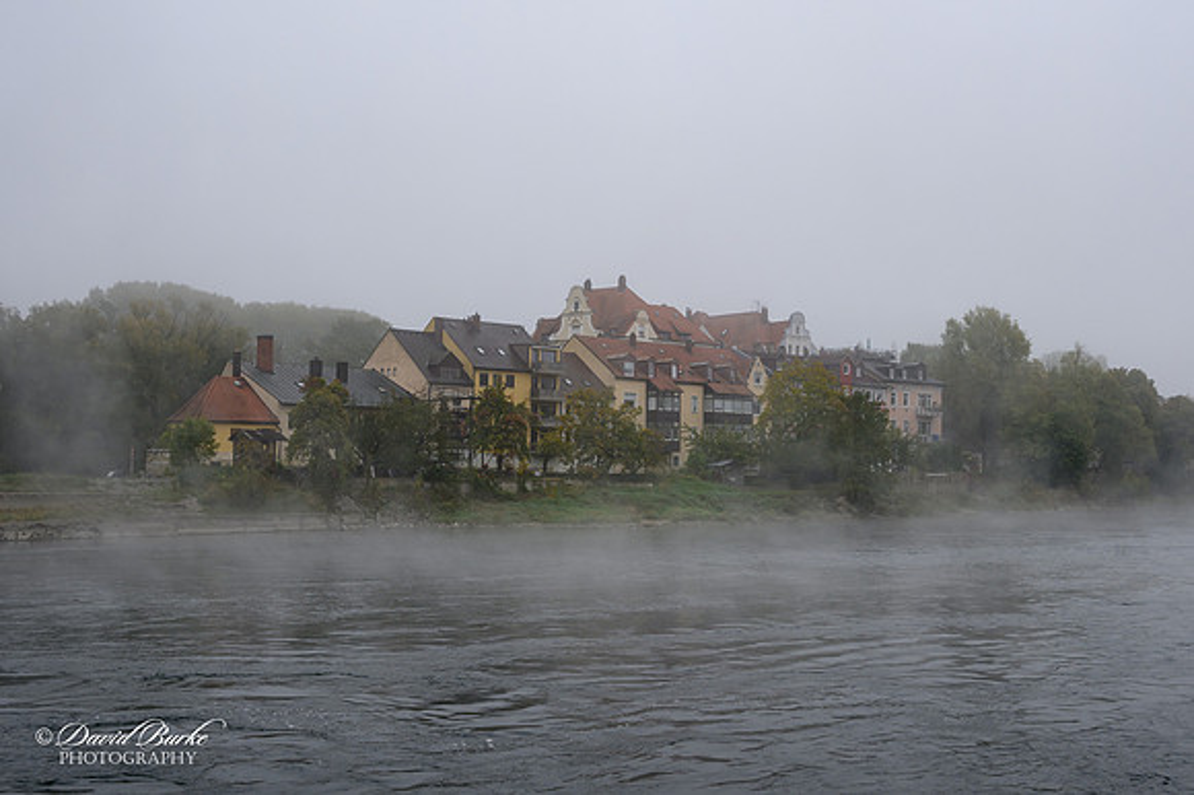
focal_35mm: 42
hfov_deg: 46.4
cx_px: 597
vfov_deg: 31.9
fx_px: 1392
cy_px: 398
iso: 200
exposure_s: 1/200
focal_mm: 28
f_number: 8
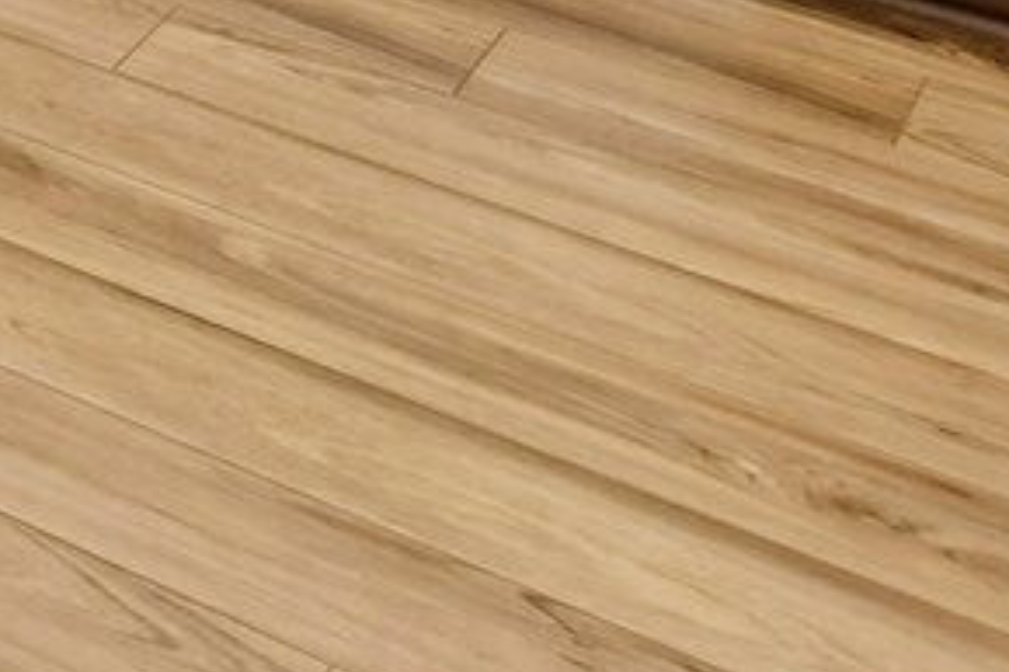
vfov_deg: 9.9
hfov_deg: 12.7
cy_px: -1412
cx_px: -1733
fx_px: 2773
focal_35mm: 99
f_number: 8
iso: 400
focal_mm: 14
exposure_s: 1/50
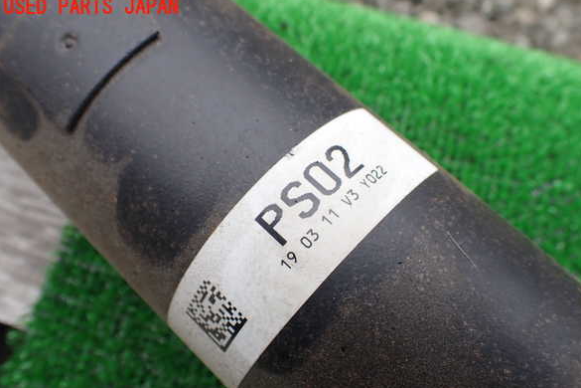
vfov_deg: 41.0
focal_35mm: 32
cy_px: 219
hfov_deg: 58.7
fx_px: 516
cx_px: 296
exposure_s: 1/160
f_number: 3.2
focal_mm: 5.4
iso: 100
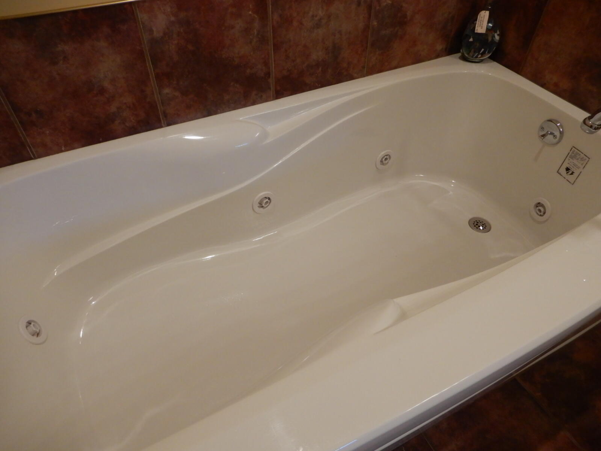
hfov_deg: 71.6
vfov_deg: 56.8
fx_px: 417
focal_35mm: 24
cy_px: 226
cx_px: 300
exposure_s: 1/30
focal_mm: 4.3
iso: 360
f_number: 3.4
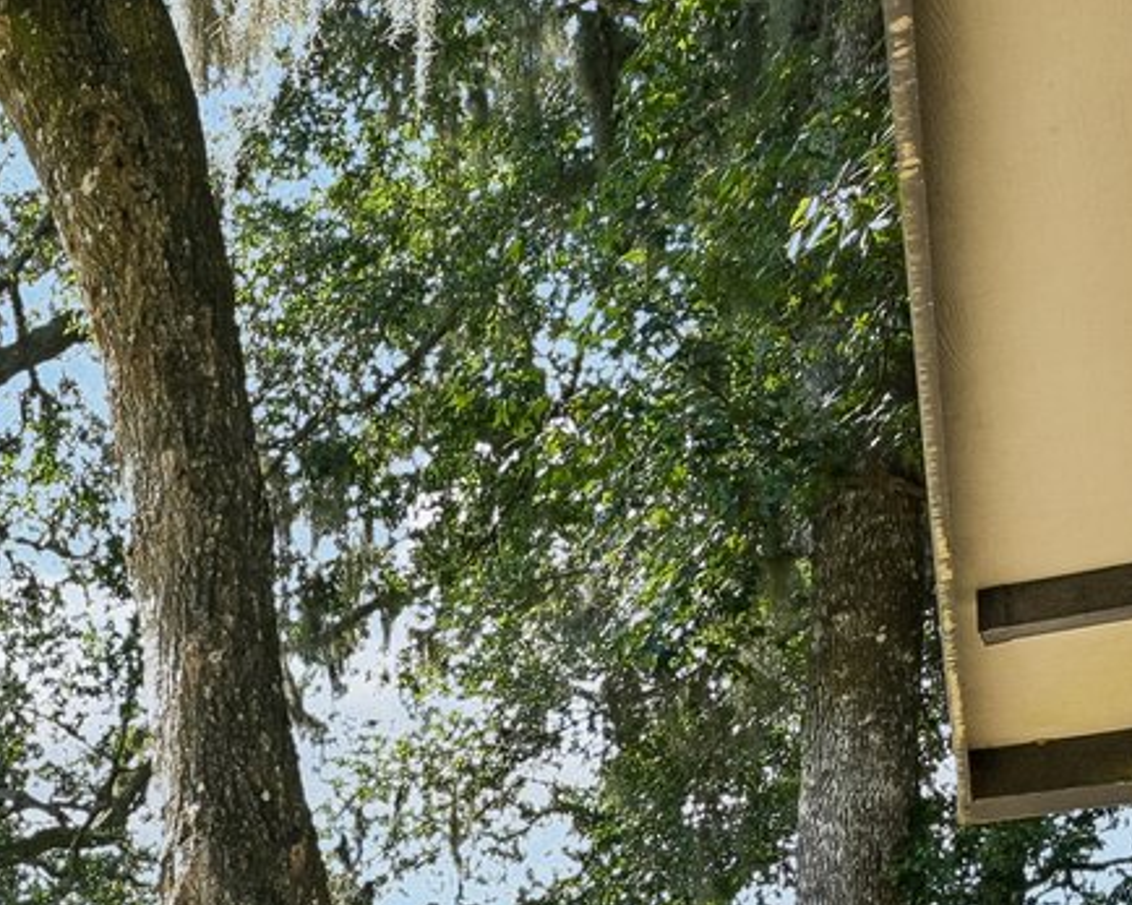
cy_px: 1337
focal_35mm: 62
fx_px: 2077
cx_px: -587
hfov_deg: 23.8
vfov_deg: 21.0
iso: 100
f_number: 8
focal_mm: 14
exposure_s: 1/180
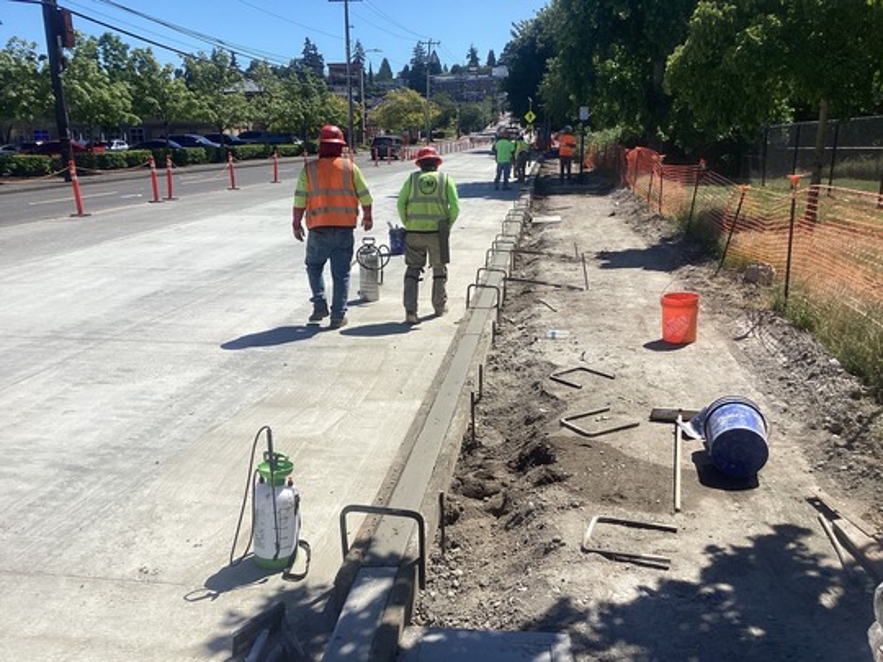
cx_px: 442
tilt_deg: -13.3
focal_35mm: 31
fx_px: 791
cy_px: 331
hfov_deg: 58.4
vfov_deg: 45.4
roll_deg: +0.6
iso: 25
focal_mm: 3.3
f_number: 2.4
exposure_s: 1/1812
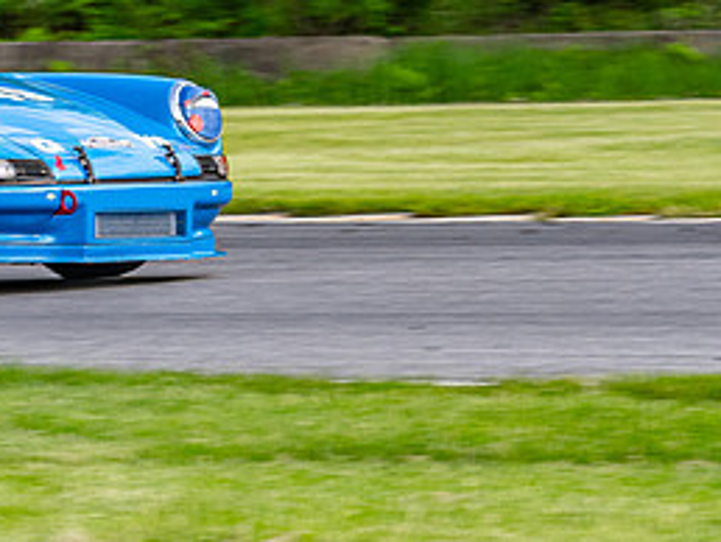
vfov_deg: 3.3
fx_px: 9361
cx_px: 11
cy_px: -63
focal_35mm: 449
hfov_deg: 4.4
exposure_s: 1/400
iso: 400
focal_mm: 100
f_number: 6.3
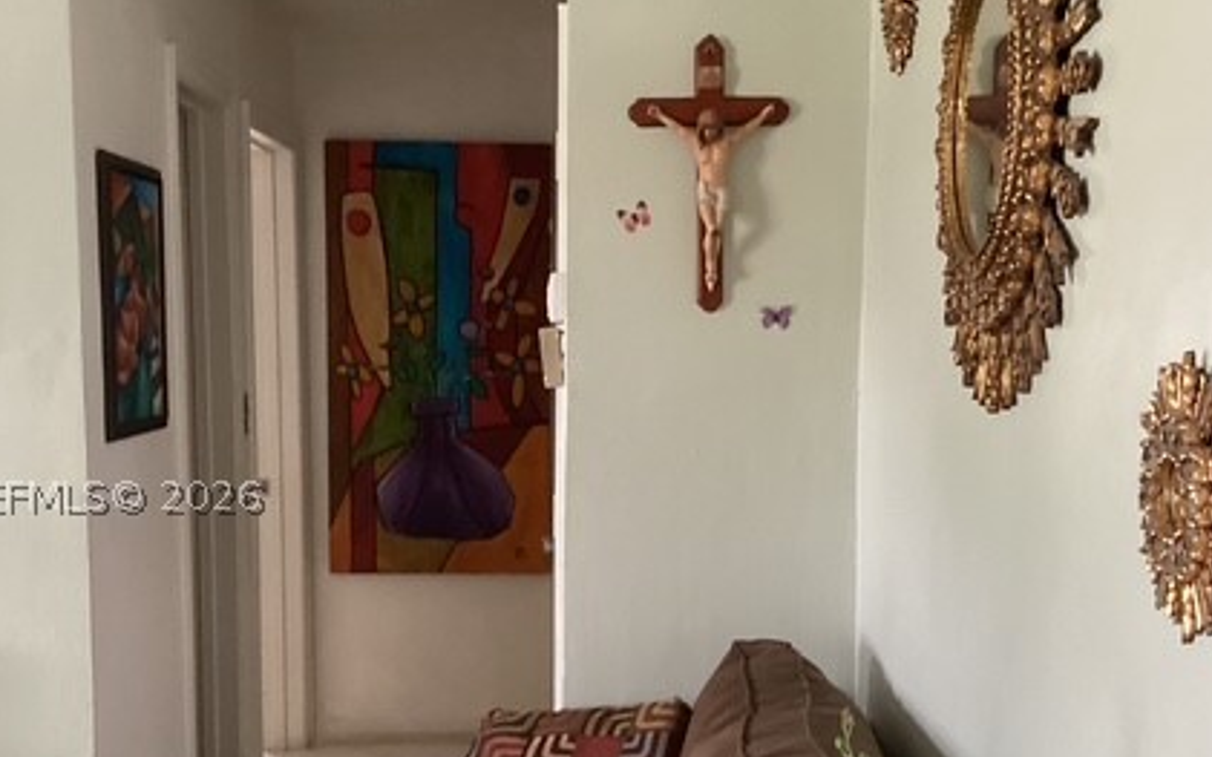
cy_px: 495
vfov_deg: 25.7
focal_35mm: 50
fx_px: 1651
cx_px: 607
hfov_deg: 40.3
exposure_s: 1/33
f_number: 2.4
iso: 320
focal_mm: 3.3
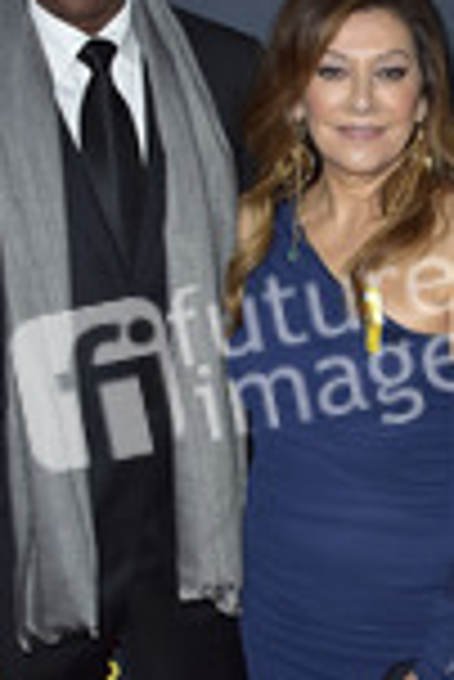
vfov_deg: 26.5
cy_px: 590
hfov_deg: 18.3
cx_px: 375
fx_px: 1397
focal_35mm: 74
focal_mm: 28
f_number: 6.3
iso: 250
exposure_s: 1/250
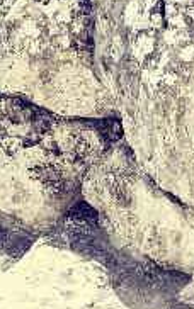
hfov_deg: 10.8
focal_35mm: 121
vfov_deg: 17.2
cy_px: 214
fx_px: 1022
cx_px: 39
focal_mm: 24
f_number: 4
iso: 200
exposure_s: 1/600
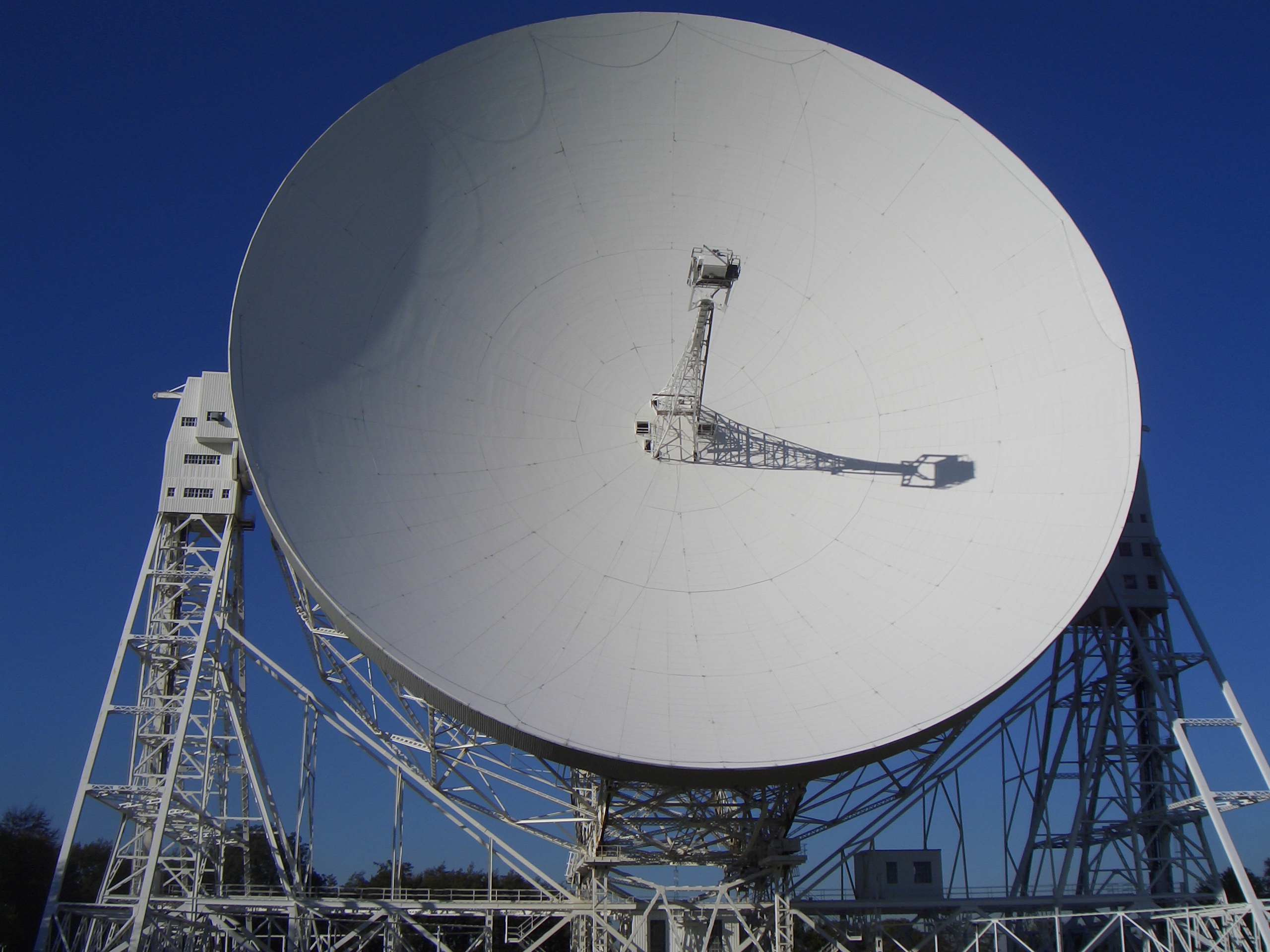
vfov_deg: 36.8
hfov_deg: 47.9
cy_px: 476
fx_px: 1431
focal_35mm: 39
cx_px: 635
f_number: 4.8
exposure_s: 1/1600
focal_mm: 8
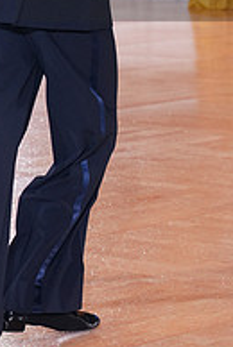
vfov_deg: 9.7
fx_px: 2022
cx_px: 264
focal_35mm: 209
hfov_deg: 6.6
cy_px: -38
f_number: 5
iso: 1600
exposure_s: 1/160
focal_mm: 70
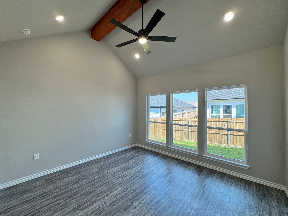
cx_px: 144
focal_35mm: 14
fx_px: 116
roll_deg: -0.7
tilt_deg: +0.5
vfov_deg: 85.7
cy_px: 108
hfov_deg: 102.1
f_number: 2.2
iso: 40
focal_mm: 2.22
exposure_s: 1/133
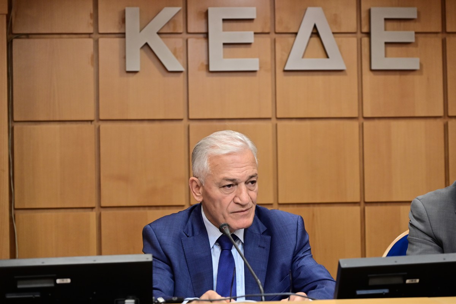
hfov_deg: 24.2
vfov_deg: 16.3
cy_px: 152
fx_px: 1064
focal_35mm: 84
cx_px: 228
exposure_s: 1/125
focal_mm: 84
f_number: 4
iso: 2000
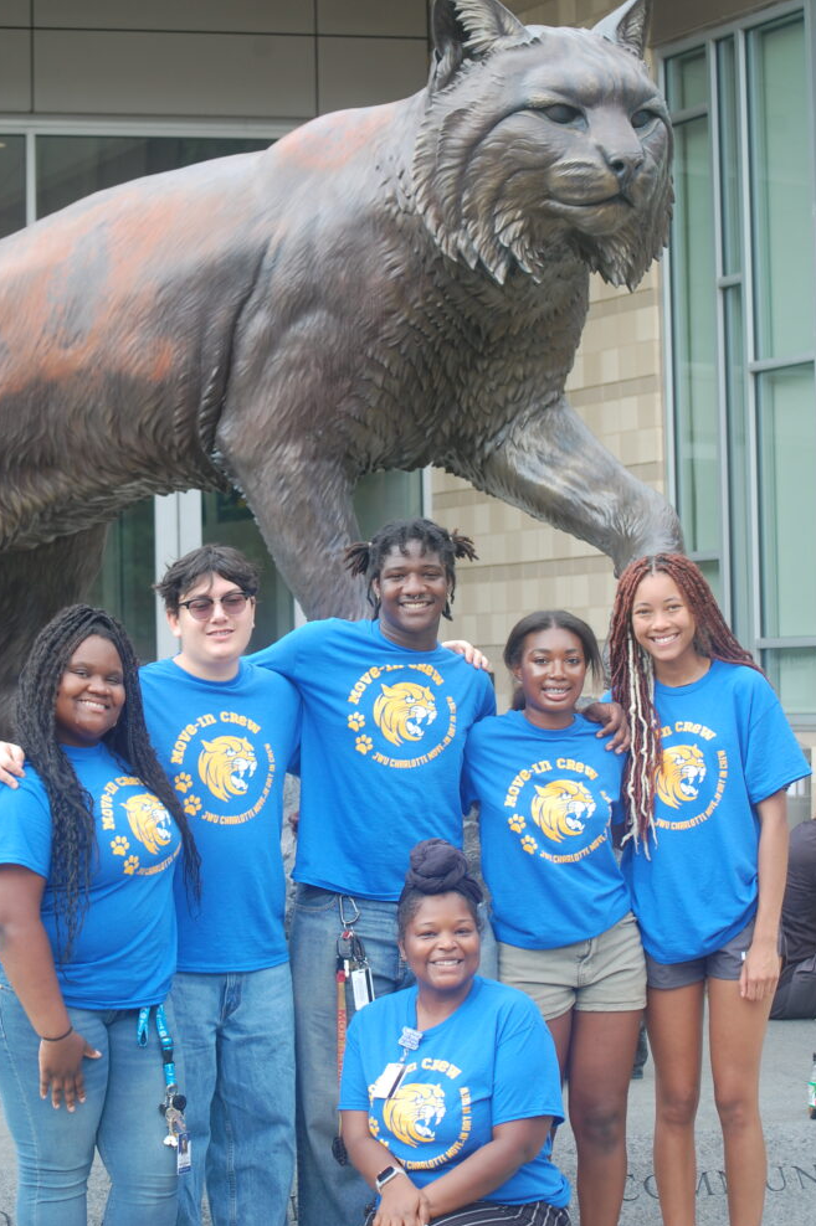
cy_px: 604
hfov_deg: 15.9
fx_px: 2913
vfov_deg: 23.8
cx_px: 410
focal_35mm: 86
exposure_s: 1/160
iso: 200
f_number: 6.3
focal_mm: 55
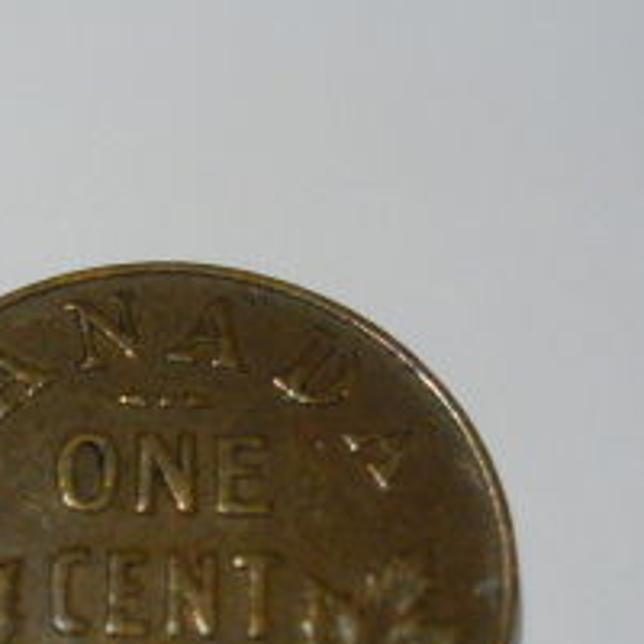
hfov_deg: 17.6
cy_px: 567
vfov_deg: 17.5
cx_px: 158
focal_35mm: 98
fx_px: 2063
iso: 100
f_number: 2.8
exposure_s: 1/20
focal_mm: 6.1
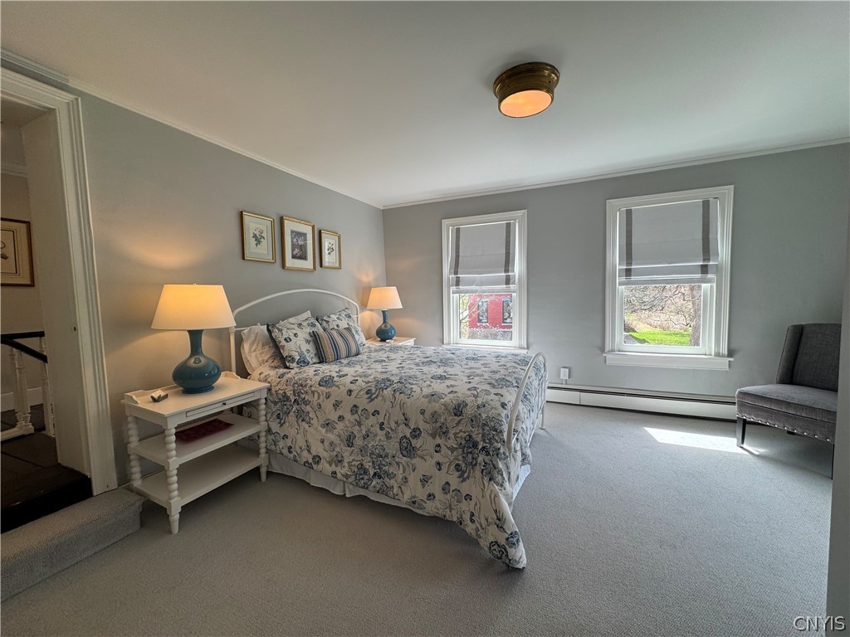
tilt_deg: -4.4
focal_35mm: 14
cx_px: 425
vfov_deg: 85.7
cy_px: 318
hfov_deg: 102.1
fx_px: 344
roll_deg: +0.9
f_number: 2.2
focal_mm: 2.22
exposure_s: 1/120
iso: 50
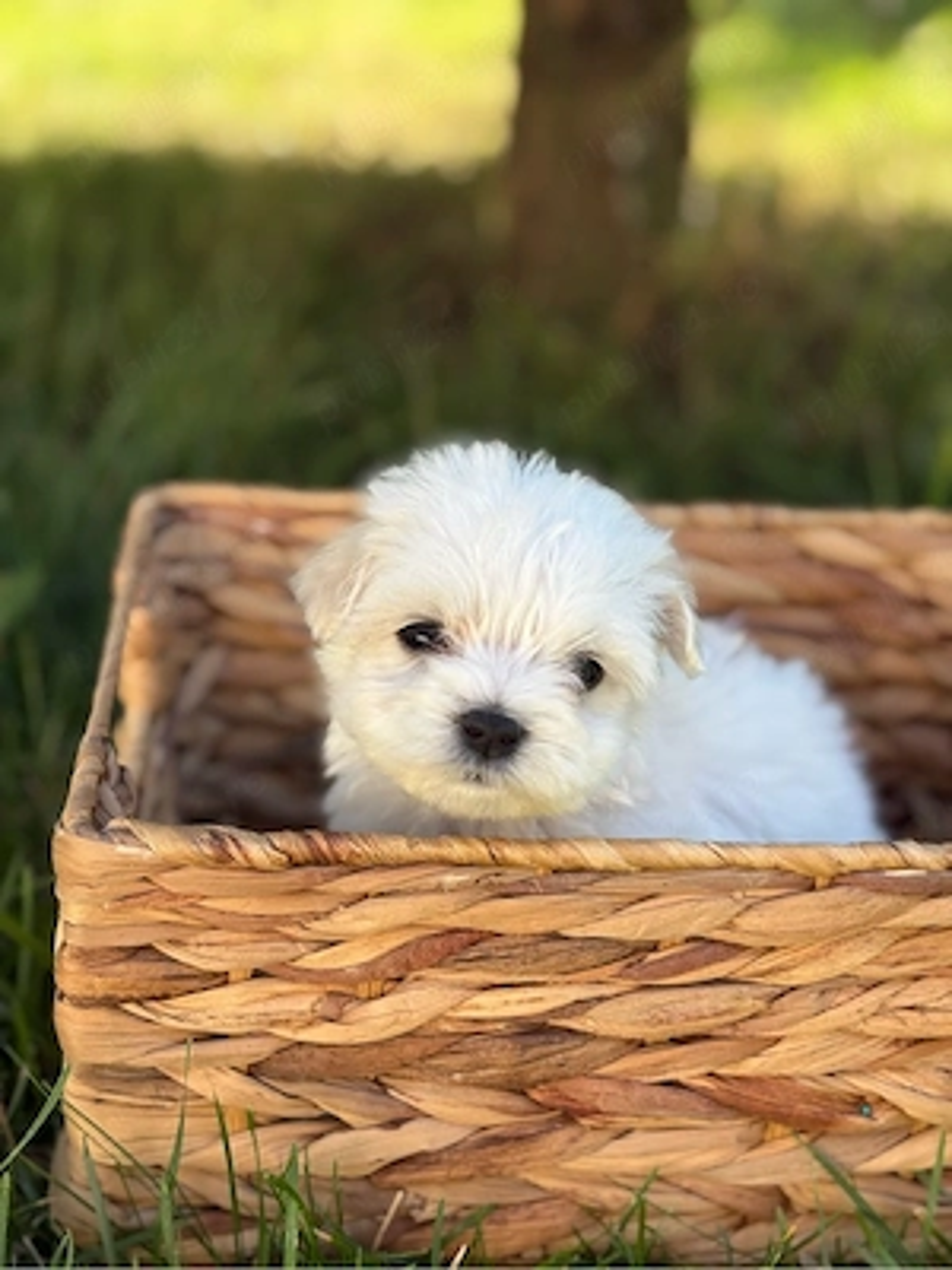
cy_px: 635
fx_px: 1907
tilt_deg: -22.6
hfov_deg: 28.0
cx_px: 476
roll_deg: -5.2
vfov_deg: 36.8
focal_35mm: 52
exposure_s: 1/654
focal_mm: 5.96
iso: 40
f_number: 1.6
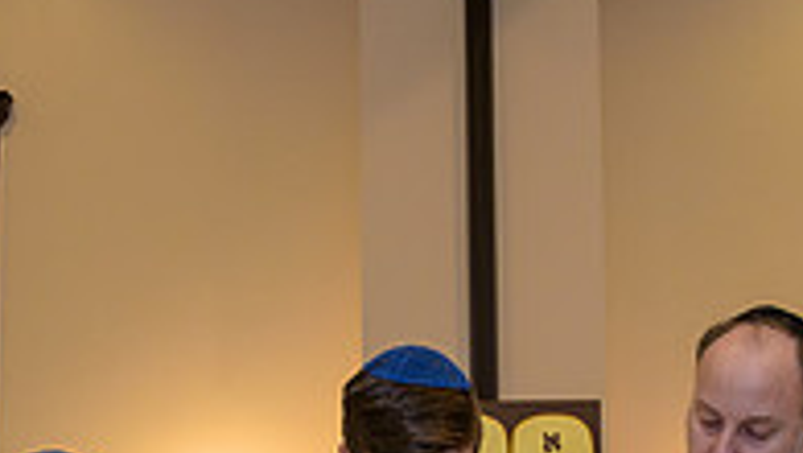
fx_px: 1790
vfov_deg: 13.8
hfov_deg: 25.3
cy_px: 603
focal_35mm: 84
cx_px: 449
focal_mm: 27
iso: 1250
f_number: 3.2
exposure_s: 1/125
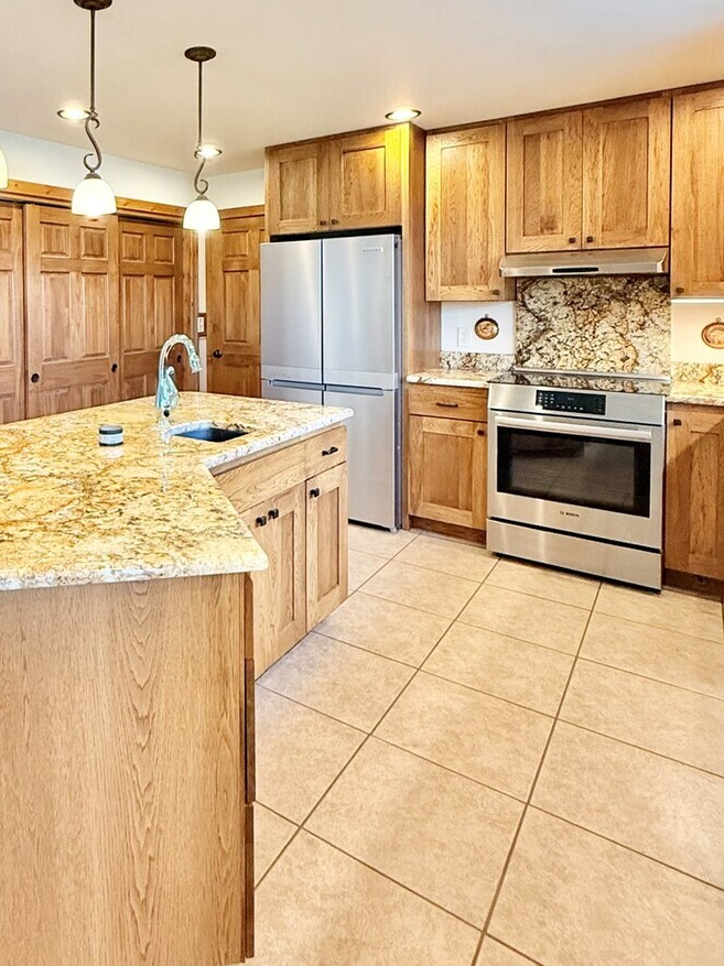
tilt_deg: -1.3
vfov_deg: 71.7
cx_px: 186
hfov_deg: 56.1
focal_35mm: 23
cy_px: 321
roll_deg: +0.3
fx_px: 642
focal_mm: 2.22
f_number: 2.2
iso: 400
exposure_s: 1/120
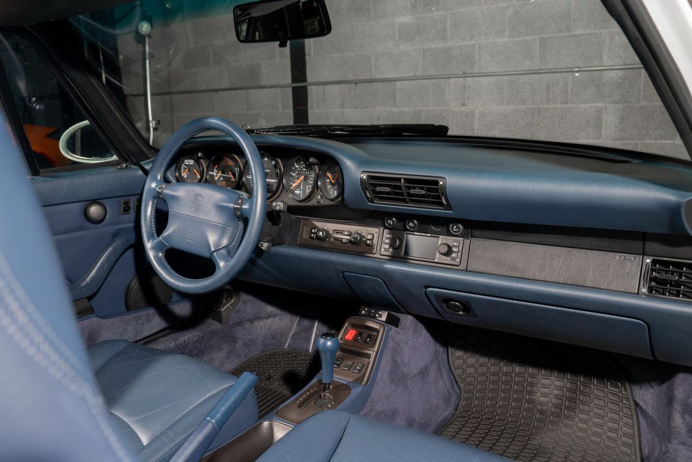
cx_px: 346
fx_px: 615
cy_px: 231
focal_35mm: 32
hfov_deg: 58.7
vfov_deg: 41.1
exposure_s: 1/60
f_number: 6.3
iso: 250
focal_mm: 32
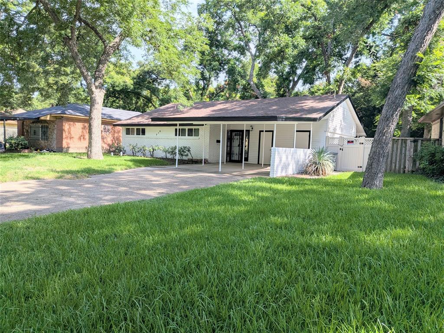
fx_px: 308
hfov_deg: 71.6
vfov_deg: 56.8
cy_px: 166
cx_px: 222
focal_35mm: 24
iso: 26
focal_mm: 4.53
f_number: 1.7
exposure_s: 1/7042
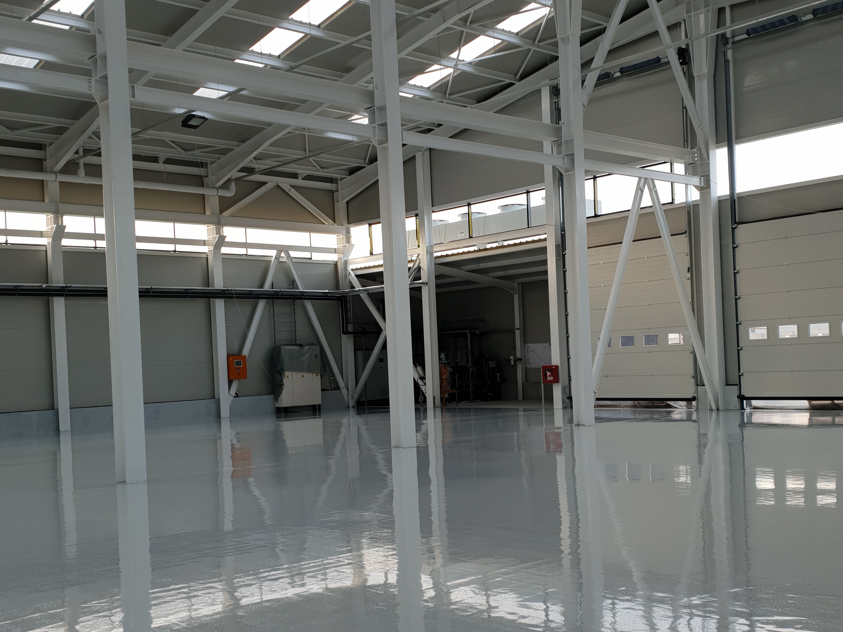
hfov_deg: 46.7
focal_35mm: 40
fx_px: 974
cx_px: 463
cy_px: 356
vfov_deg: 35.9
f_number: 2.4
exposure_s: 1/100
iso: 64
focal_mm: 4.3
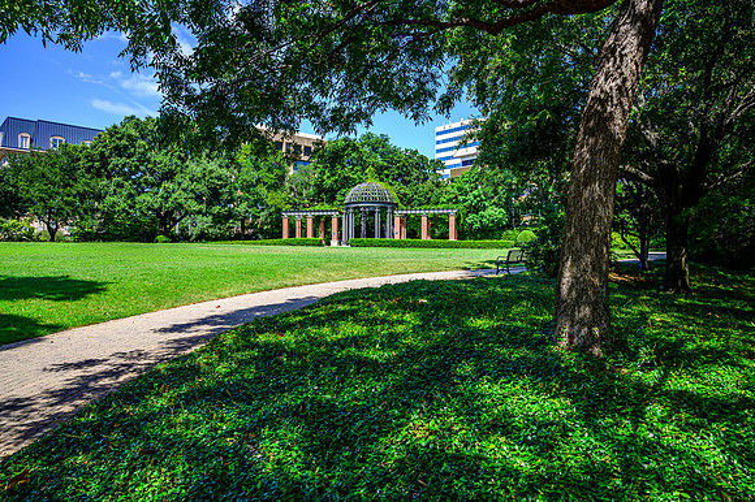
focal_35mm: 22
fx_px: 472
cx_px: 378
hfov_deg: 77.4
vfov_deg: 56.1
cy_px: 251
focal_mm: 22.5
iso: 100
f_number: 11
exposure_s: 1/60
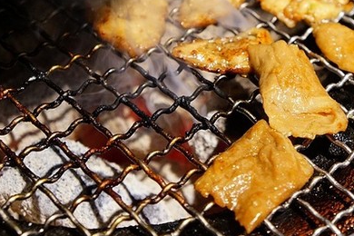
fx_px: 794
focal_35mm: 81
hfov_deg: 24.9
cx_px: 253
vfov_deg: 16.8
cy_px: 70
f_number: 4.5
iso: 800
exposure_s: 1/60
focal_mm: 35
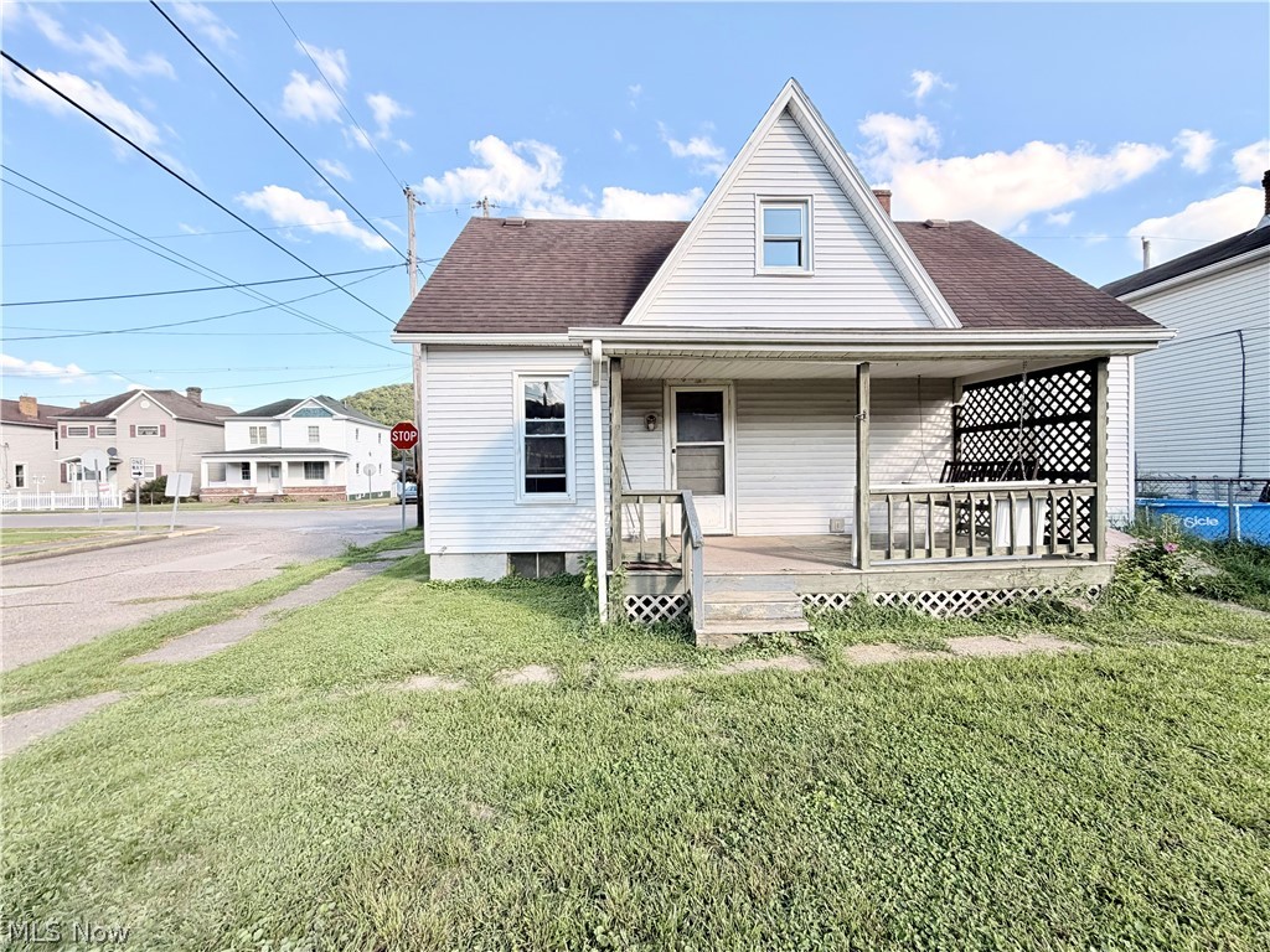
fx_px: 514
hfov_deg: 102.1
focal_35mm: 14
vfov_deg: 85.7
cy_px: 476
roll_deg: -0.5
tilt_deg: +1.6
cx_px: 635
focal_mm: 2.22
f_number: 2.2
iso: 40
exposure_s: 1/770
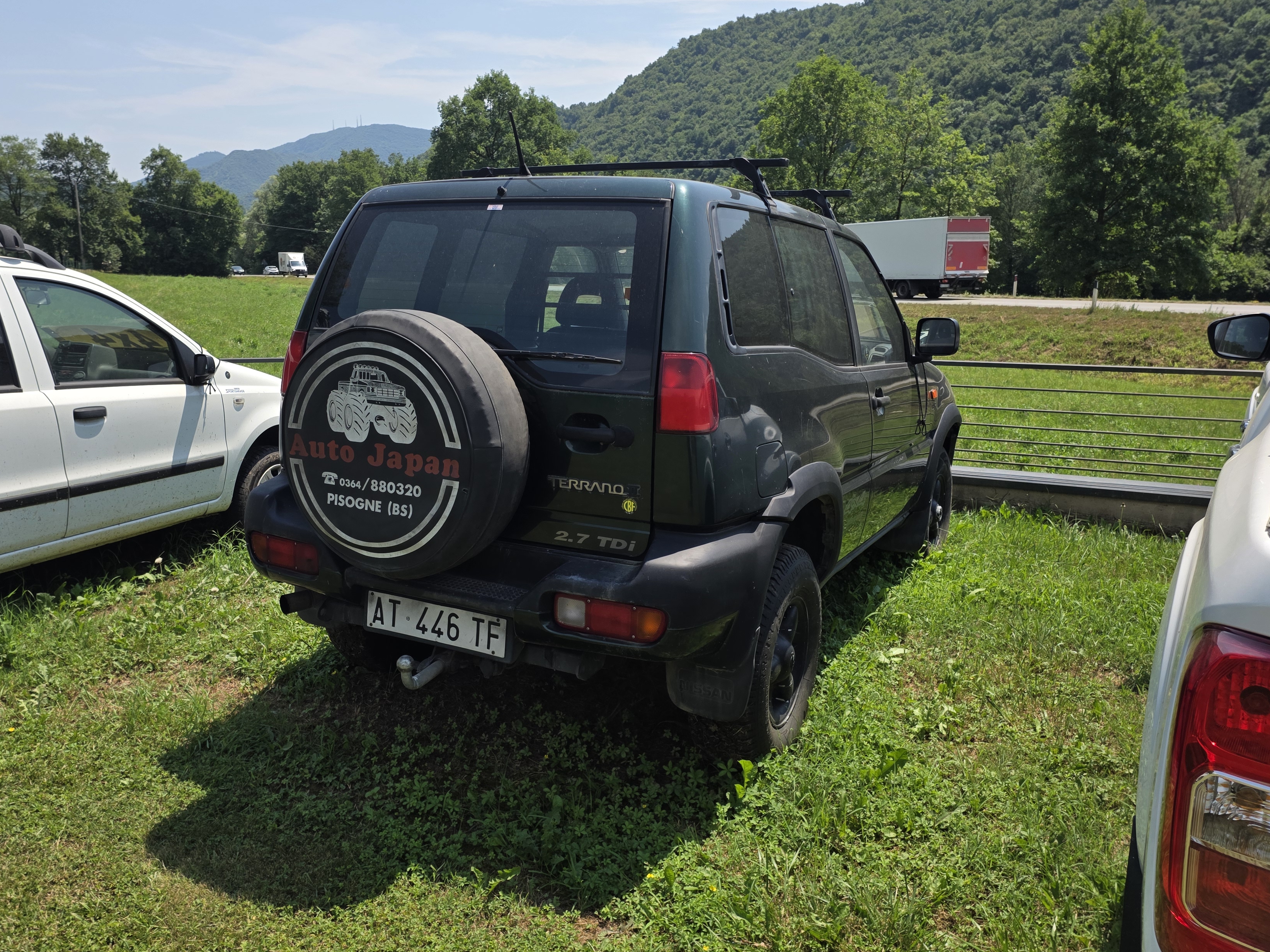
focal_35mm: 28
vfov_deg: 49.7
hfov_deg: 63.2
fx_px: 1027
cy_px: 468
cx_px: 553
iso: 80
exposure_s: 1/4889
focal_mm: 6.25
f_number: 1.7
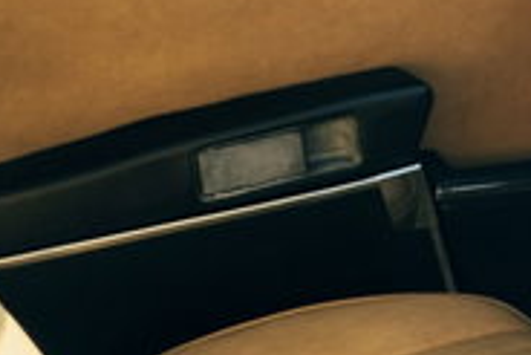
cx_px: 853
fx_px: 2155
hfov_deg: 13.1
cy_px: -38
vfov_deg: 9.3
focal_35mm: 146
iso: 160
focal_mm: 23
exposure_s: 1/250
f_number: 2.5
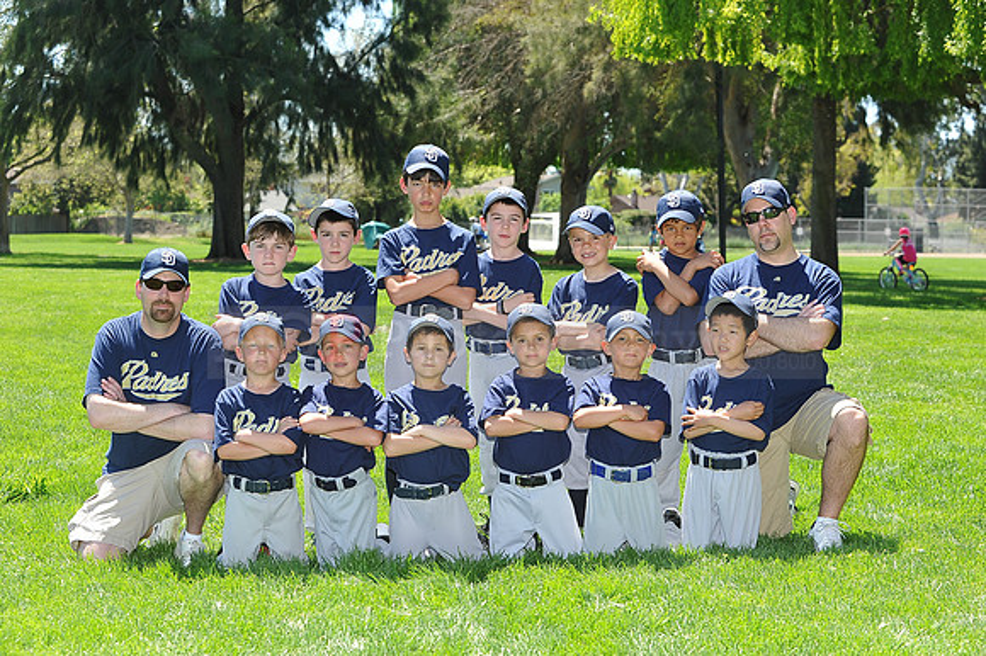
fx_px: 2190
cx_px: 493
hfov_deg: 25.4
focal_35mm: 80
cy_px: 328
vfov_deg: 17.0
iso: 200
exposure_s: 1/200
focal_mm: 80
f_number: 7.1
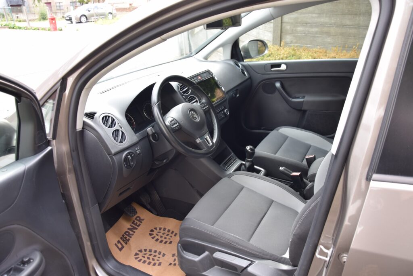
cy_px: 138
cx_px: 206
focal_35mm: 27
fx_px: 310
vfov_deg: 47.9
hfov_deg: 67.4
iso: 400
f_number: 4.5
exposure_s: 1/80
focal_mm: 18
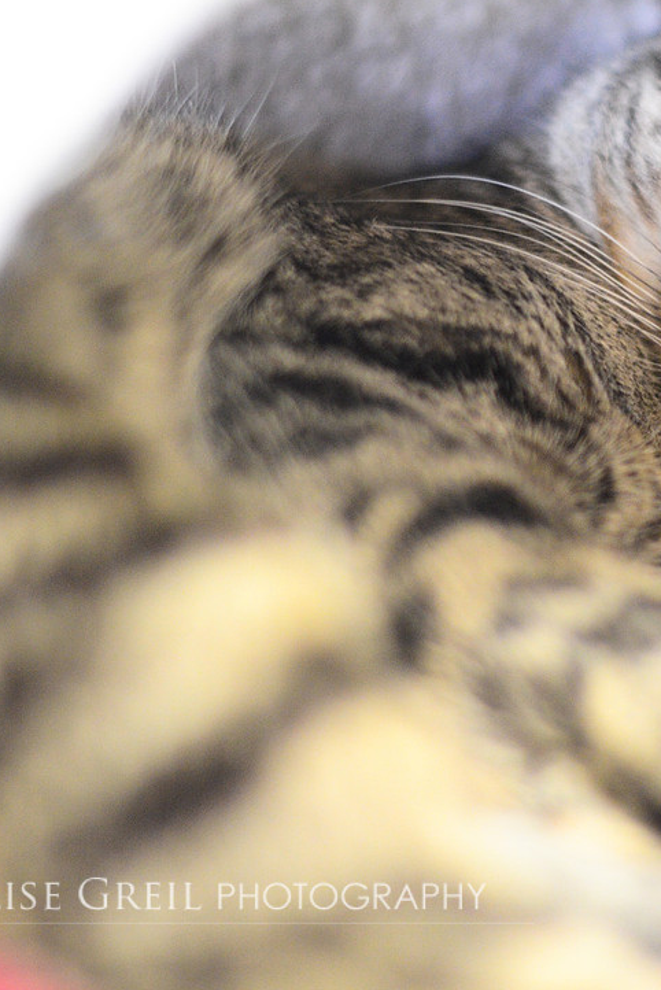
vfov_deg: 17.9
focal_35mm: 114
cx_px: 650
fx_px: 3136
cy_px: 492
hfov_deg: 11.9
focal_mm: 50
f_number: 1.4
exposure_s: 1/25
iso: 2000
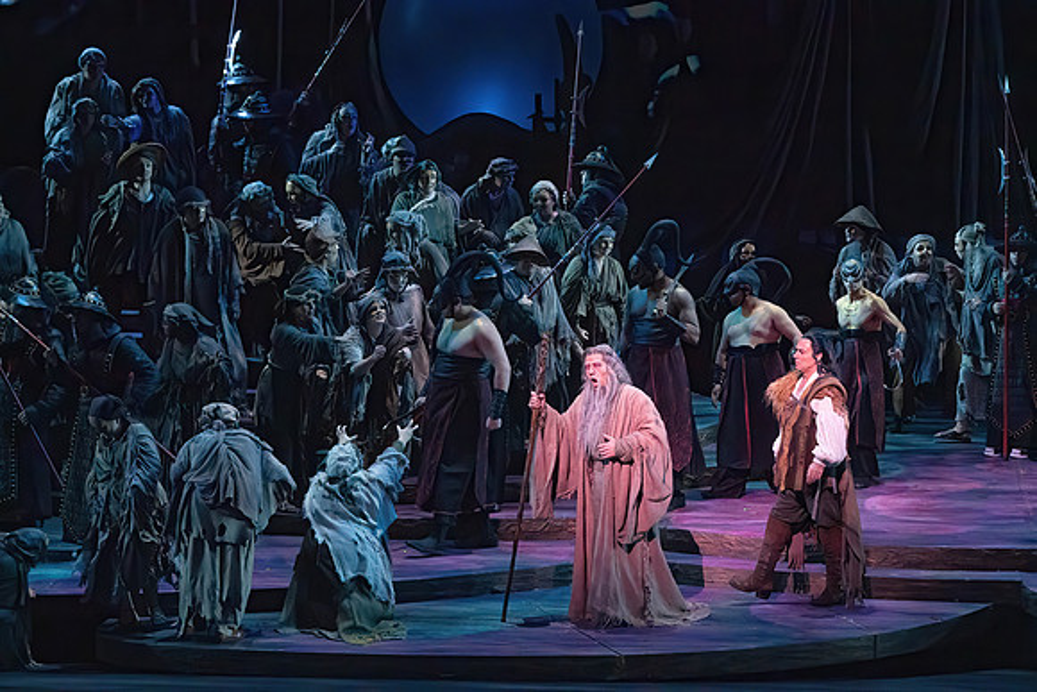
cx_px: 518
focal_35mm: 125
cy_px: 346
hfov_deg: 16.4
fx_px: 3601
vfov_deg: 11.0
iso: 20000
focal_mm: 125
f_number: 10
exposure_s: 1/320
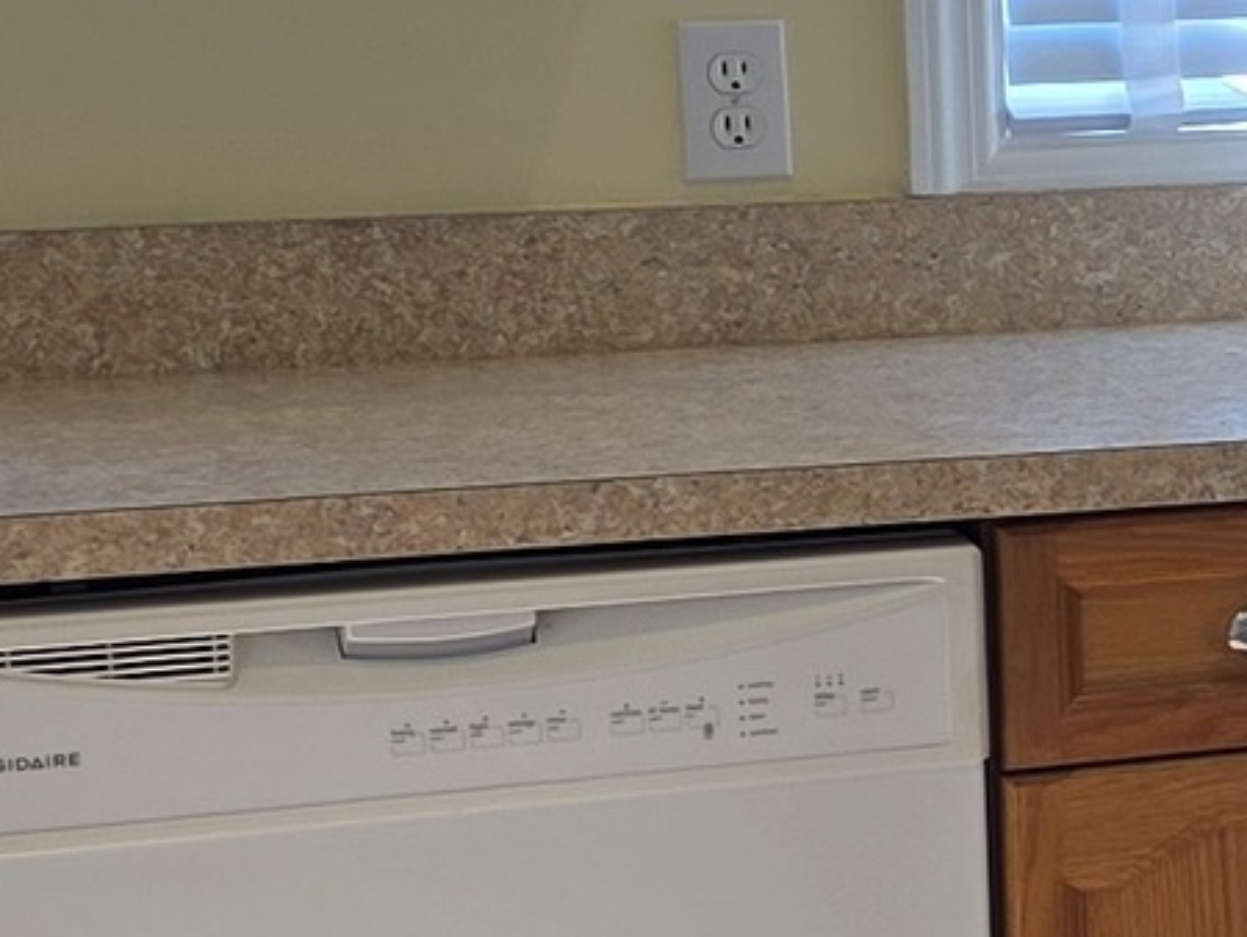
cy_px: 396
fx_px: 5659
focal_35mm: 157
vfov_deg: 9.5
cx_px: 3239
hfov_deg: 10.4
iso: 40
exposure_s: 1/120
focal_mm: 6.25
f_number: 1.7
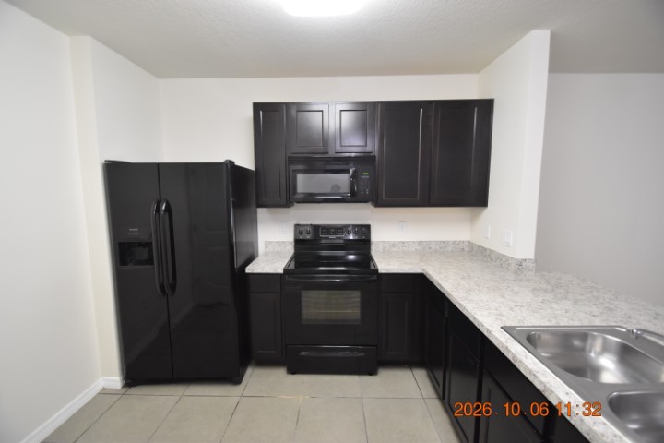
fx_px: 277
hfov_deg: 100.4
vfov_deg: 77.3
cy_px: 222
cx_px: 332
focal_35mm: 15
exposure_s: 1/60
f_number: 3.5
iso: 2000
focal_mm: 10
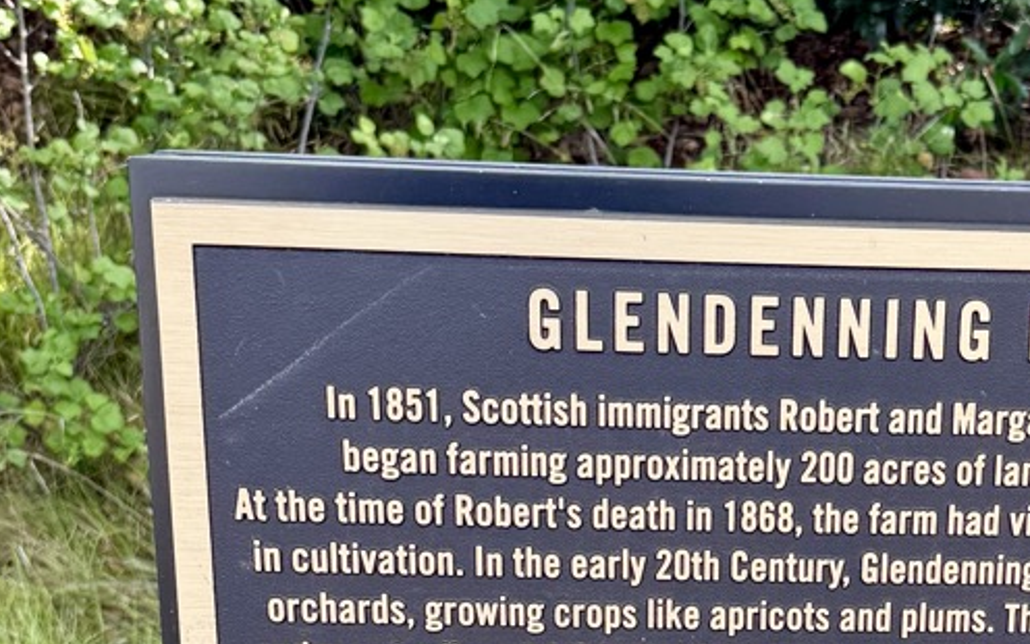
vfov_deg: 15.0
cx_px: 812
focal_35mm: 82
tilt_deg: -18.9
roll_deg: -1.7
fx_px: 2302
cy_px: 912
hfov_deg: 24.8
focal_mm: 6.76
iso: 80
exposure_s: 1/341
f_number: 1.78
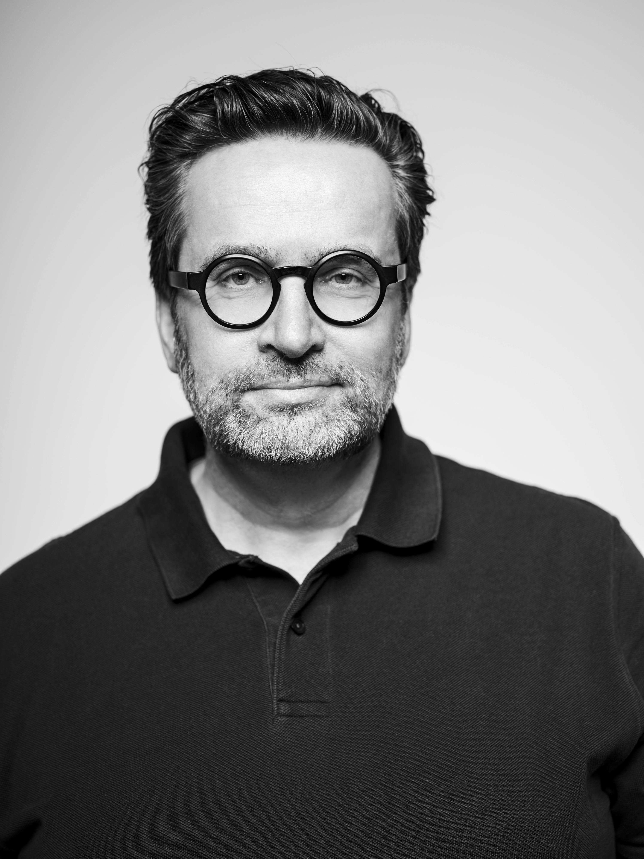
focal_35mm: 95
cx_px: 322
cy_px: 430
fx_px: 2357
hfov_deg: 15.6
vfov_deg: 20.7
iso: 100
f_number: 4
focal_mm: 120
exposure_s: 1/100
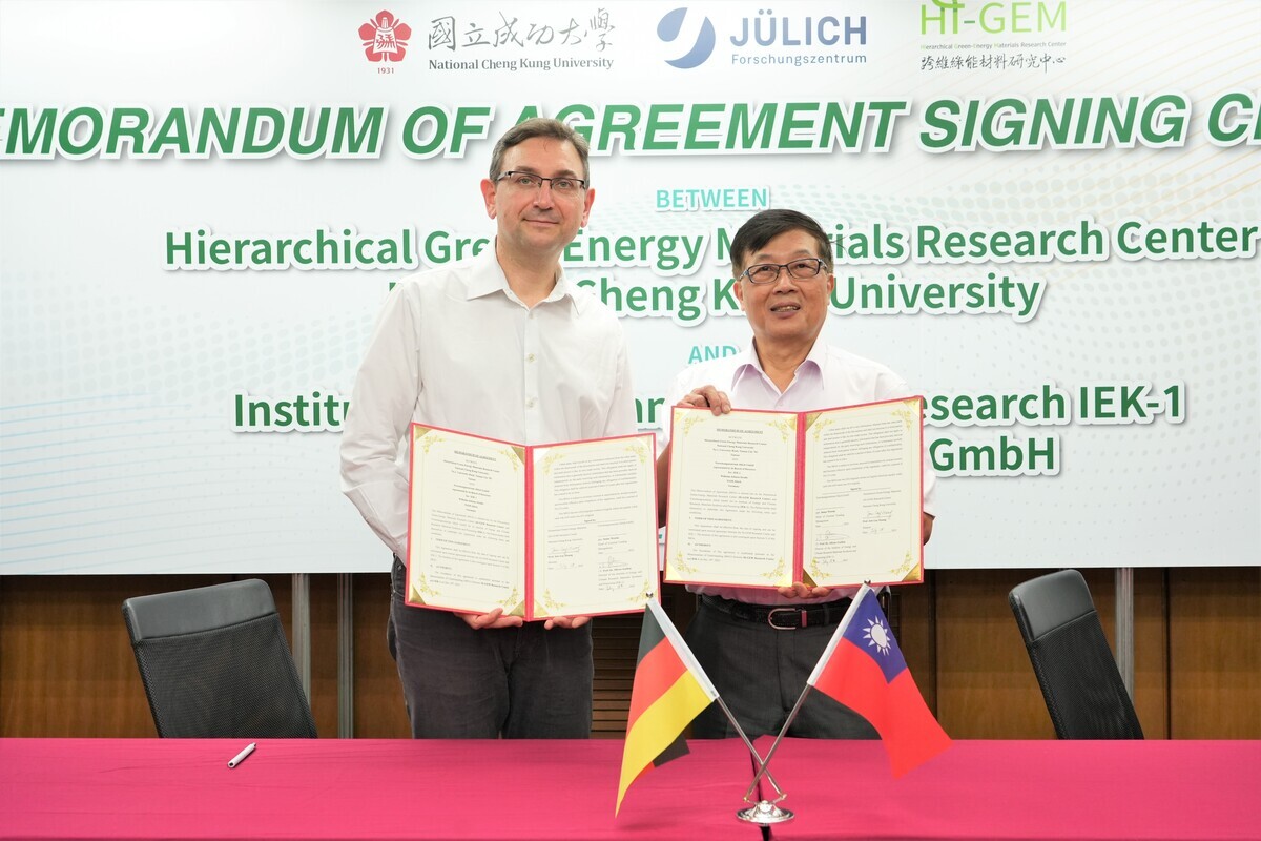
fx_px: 1401
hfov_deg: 48.5
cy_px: 420
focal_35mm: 40
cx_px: 630
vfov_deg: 33.4
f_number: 6.7
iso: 2000
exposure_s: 1/125
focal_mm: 40
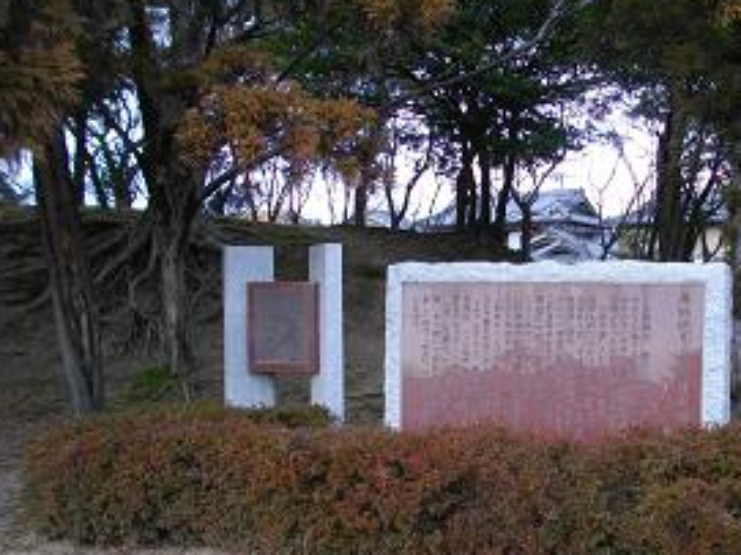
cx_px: 515
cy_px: 361
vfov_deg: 31.3
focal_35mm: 46
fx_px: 984
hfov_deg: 40.5
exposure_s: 1/125
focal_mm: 5.7
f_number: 2.9
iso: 100
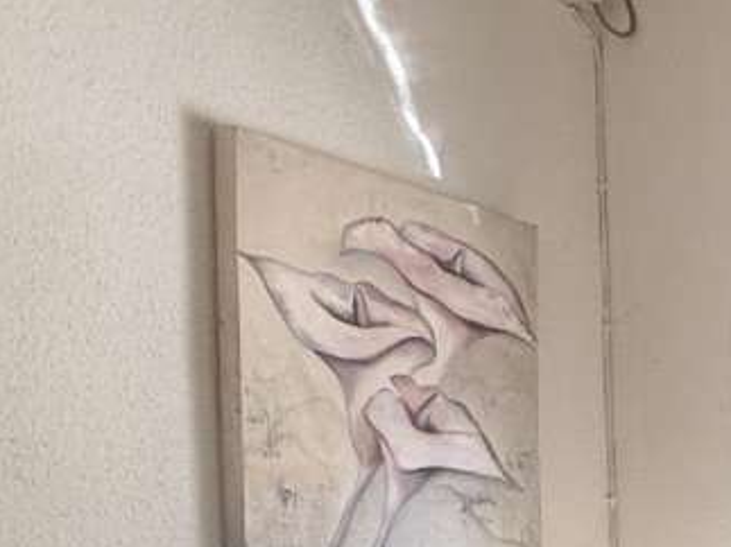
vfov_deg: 20.8
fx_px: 1372
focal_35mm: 65
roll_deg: -0.6
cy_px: 688
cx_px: 1476
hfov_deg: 18.6
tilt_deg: -3.4
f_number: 2.2
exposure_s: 1/210
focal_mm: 2.22
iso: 64
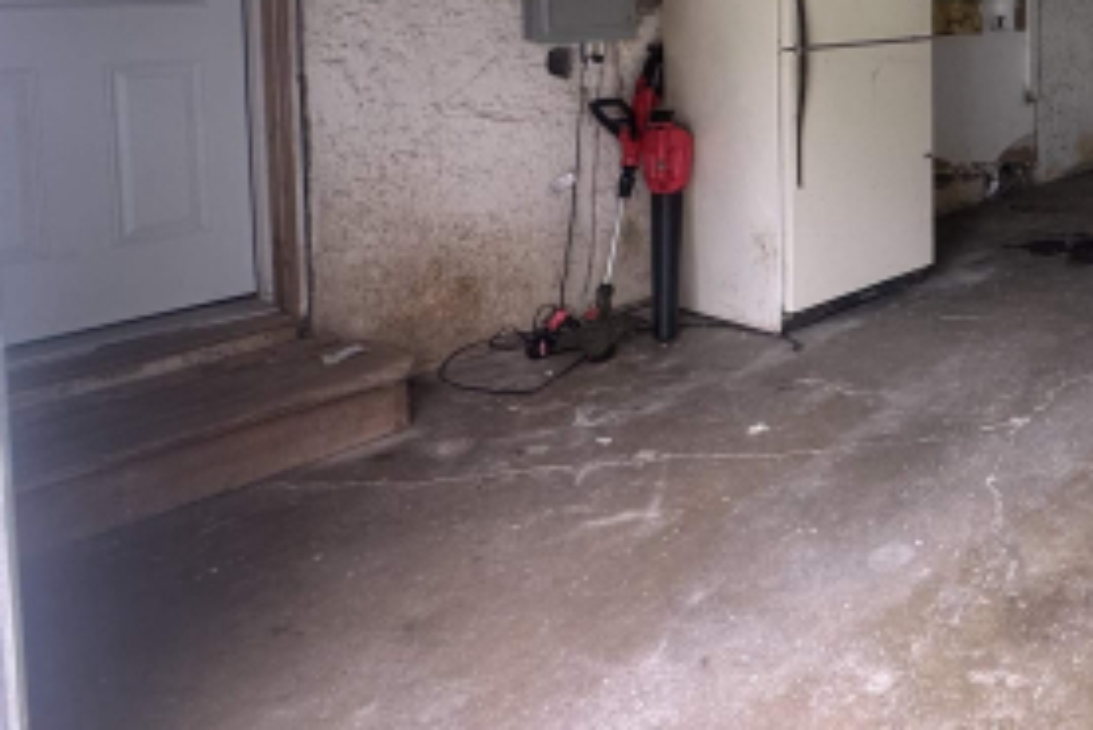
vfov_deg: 35.0
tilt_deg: -2.2
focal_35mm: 35
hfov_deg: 43.3
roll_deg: -0.7
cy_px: 32
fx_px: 1063
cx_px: 1182
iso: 80
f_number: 2.2
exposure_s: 1/99
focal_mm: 2.22
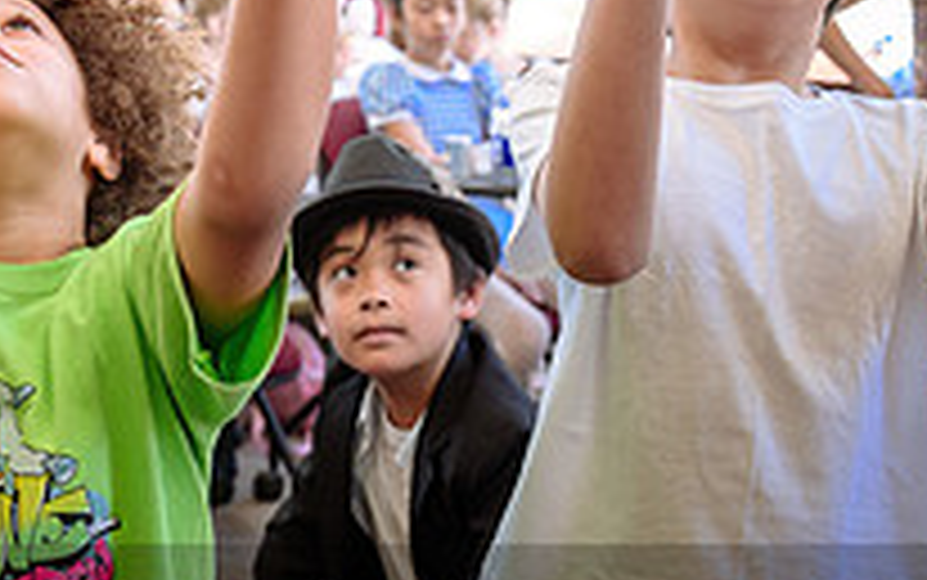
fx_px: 1744
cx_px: 315
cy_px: 79
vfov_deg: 18.6
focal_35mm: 69
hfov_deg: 29.6
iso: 500
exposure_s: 1/200
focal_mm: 24
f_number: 2.8
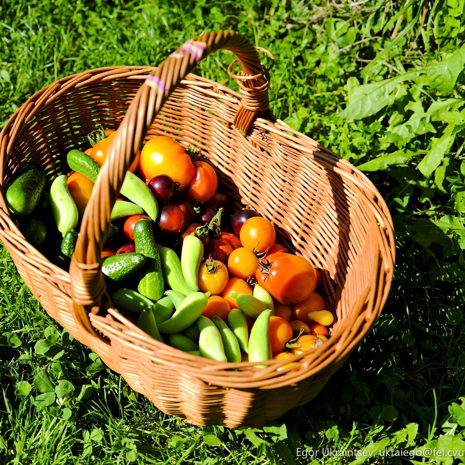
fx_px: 790
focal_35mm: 52
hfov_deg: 32.6
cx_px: 177
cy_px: 233
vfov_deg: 32.8
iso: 100
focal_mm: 55.6
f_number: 5.2
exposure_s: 1/420
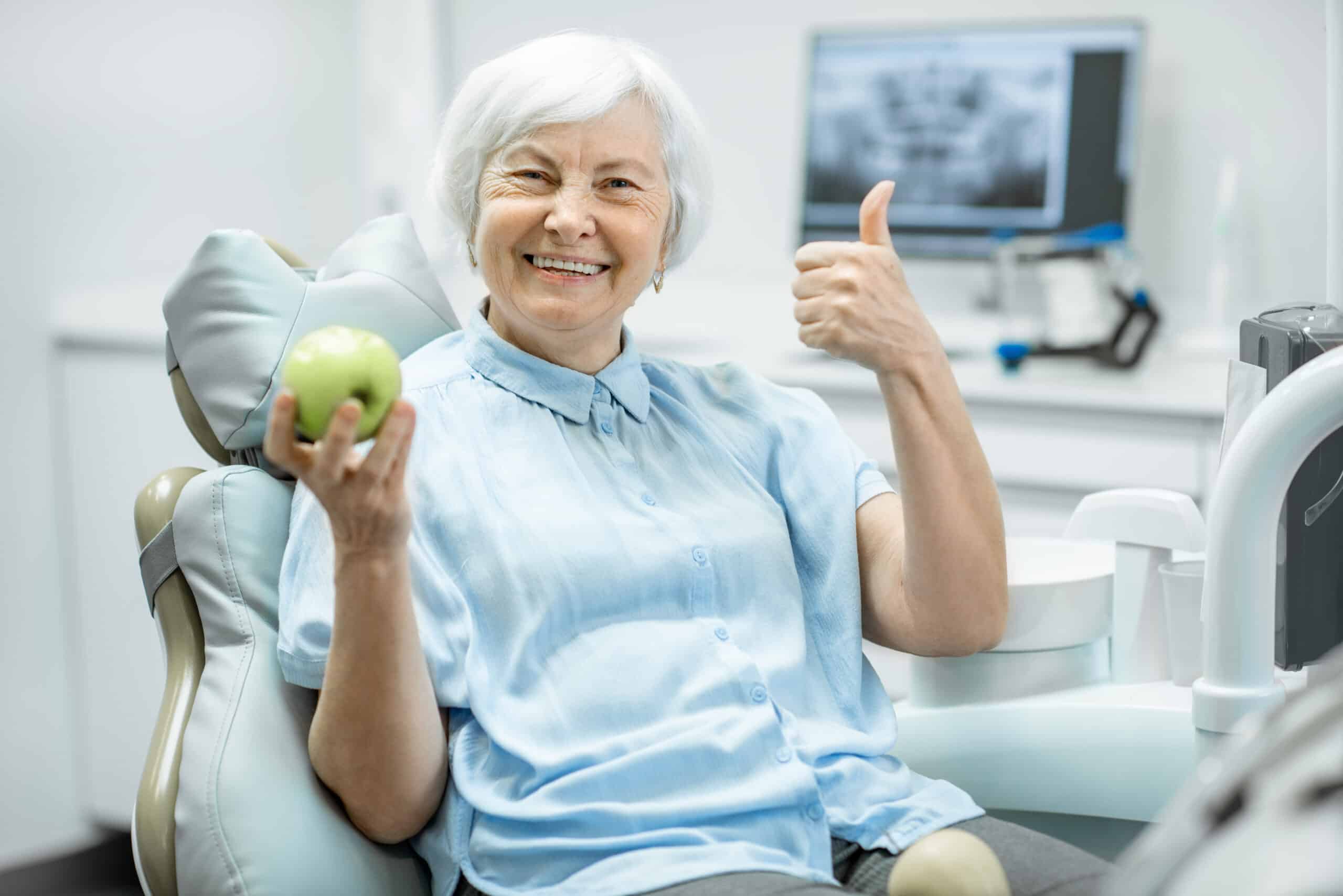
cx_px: 672
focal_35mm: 85
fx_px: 3172
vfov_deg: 16.1
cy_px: 448
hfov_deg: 23.9
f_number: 2.2
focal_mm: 85
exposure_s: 1/200
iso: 250
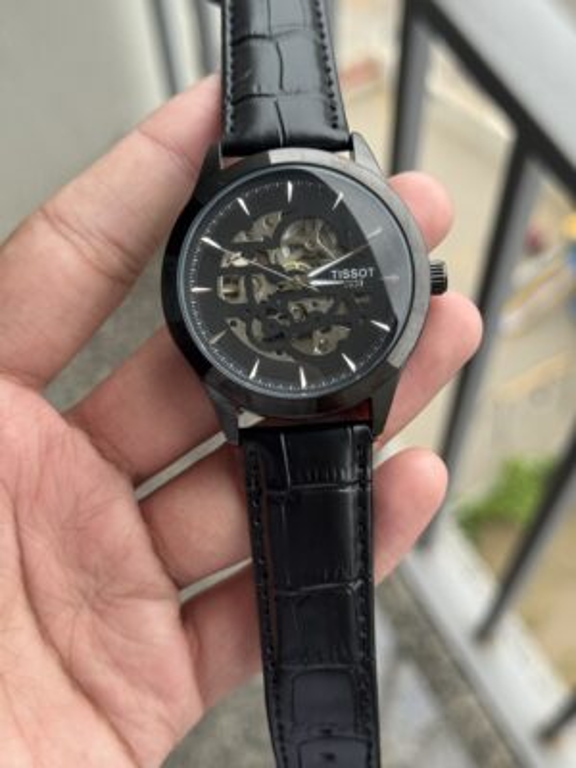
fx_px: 1065
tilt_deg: -62.7
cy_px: 384
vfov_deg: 39.7
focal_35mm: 48
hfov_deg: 30.3
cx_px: 288
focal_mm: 6.76
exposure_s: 1/433
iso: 64
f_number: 1.78
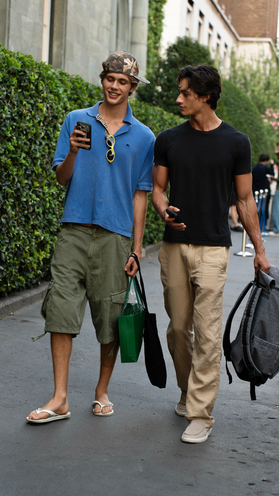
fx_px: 1039
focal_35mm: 79
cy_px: 249
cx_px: 139
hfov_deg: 15.3
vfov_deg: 26.9
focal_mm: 75
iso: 800
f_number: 4
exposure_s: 1/320
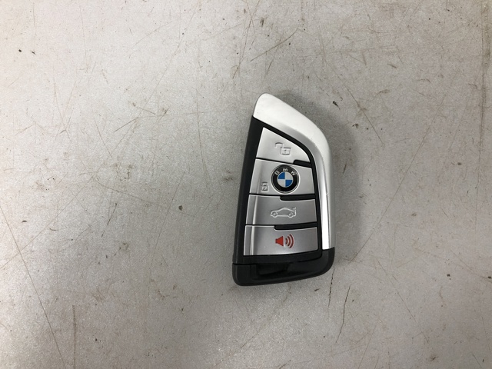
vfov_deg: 49.7
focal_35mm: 28
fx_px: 398
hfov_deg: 63.4
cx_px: 246
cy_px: 184
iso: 40
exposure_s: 1/25
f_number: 1.8
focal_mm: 4
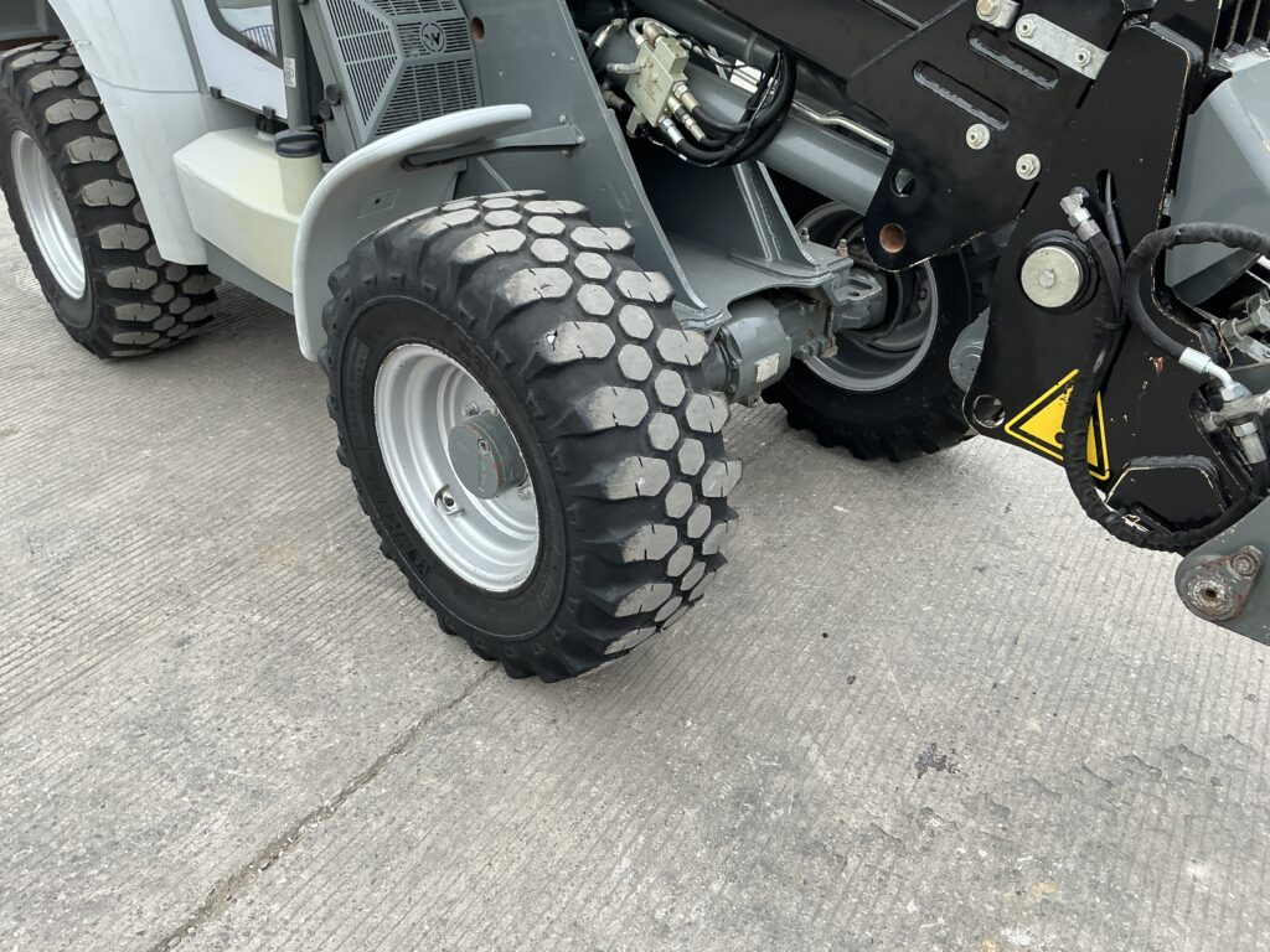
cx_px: 635
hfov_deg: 63.4
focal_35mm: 28
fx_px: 1027
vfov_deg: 49.7
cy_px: 476
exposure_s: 1/270
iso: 25
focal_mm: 3
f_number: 1.8
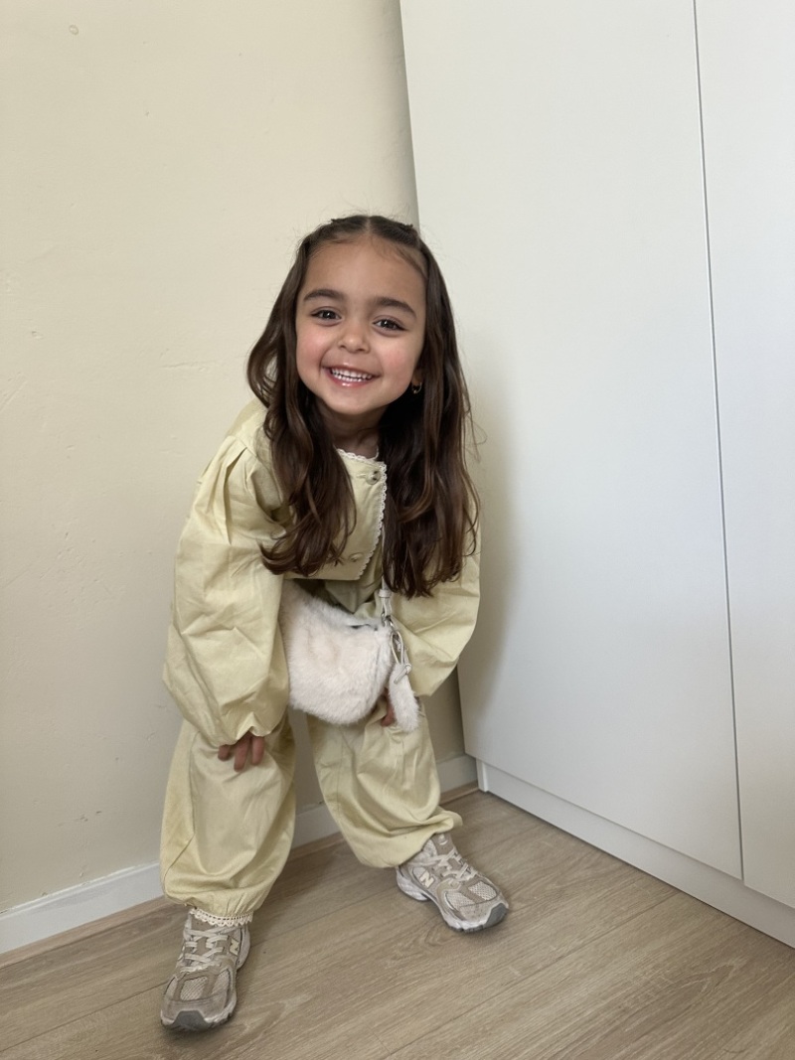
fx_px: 735
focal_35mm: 24
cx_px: 398
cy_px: 530
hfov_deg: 56.8
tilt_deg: -4.4
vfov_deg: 71.6
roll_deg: +4.0
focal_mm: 6.86
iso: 250
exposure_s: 1/77
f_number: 1.78
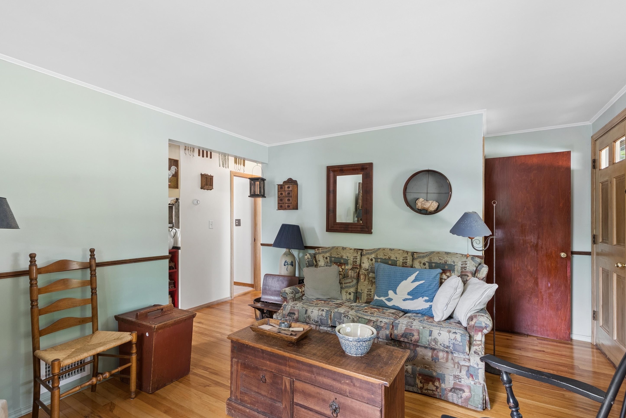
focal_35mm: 17
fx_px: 296
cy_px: 219
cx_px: 305
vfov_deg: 70.4
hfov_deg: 93.2
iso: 320
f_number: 7.1
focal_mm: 16
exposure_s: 1/5
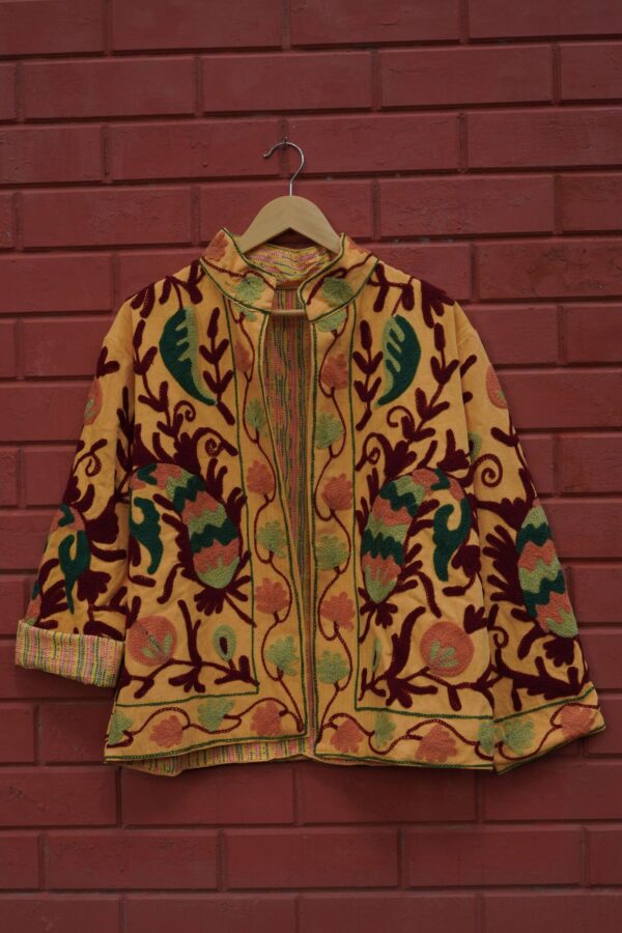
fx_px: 1296
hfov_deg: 27.0
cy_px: 466
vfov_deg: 39.6
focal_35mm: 50
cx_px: 311
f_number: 7.1
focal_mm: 50
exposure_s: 1/160
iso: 500
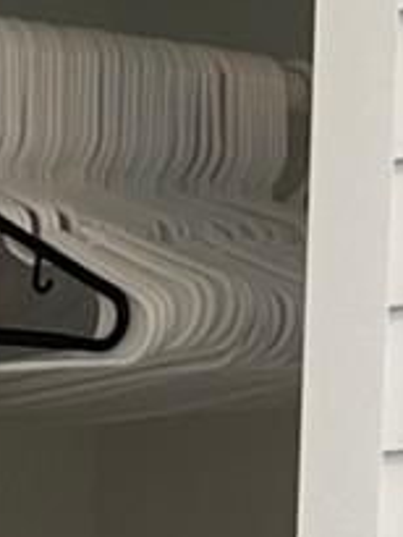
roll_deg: +2.0
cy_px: 933
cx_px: -665
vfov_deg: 12.0
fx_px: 2357
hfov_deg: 8.6
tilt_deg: -5.2
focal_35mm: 152
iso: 160
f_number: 1.6
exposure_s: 1/60
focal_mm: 5.1
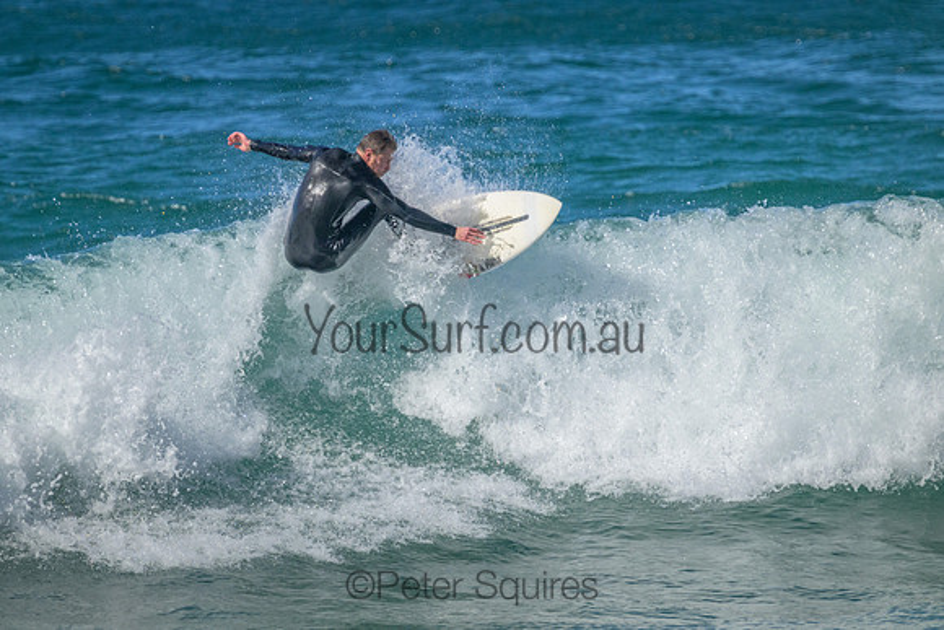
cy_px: 315
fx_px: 20982
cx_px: 472
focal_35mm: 800
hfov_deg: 2.6
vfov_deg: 1.7
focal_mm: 800
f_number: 11
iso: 2500
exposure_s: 1/2000
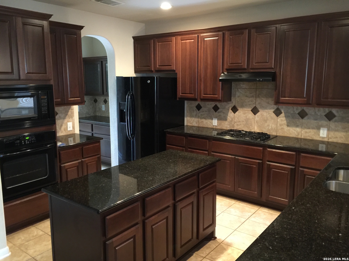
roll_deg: -1.3
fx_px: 292
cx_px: 174
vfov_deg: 48.2
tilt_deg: -11.7
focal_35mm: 29
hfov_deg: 61.7
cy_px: 130
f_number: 2.2
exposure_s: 1/4
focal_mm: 4.15
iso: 100
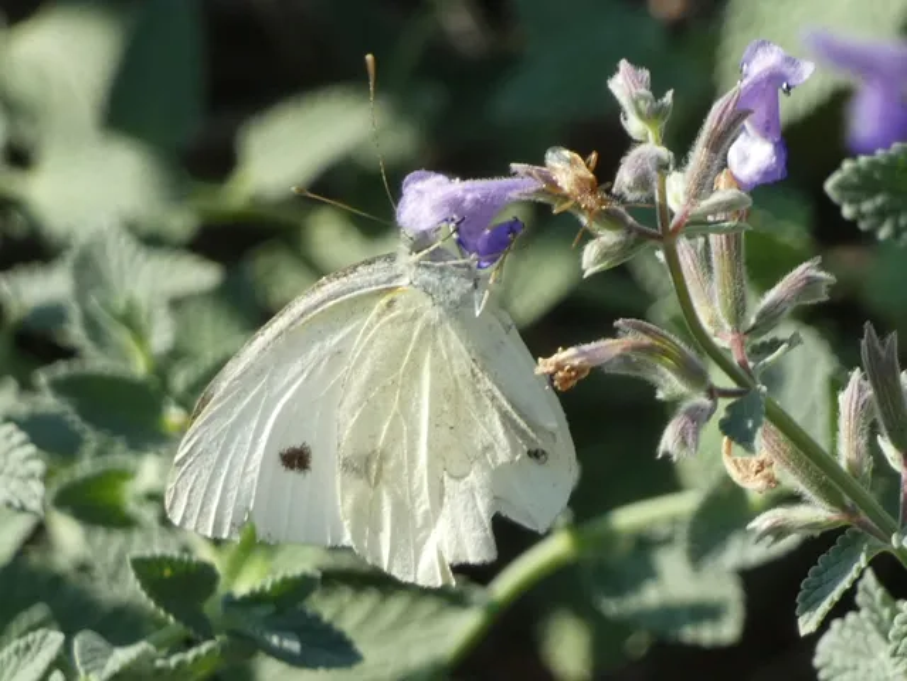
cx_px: 454
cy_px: 340
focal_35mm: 282
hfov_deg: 7.0
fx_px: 7389
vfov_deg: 5.3
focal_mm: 50.6
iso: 80
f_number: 5.5
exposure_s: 1/80
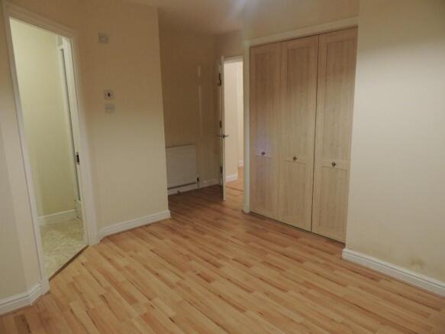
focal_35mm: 24
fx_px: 308
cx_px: 222
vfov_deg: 56.8
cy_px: 167
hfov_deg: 71.6
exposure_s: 1/13
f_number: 3
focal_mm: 4.3
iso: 400
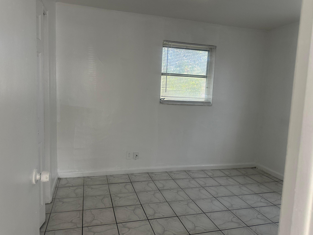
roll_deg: -3.5
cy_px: 116
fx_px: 226
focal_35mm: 25
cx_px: 156
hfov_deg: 69.4
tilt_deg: -6.7
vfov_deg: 54.9
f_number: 1.78
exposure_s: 1/120
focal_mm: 6.86
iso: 125
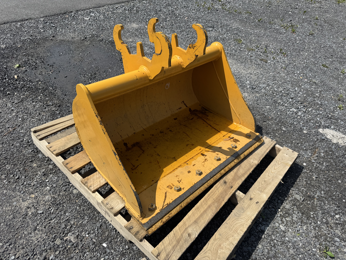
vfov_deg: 56.8
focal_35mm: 24
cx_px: 173
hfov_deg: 71.6
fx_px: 240
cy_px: 130
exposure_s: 1/4950
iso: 80
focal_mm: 6.76
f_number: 1.78
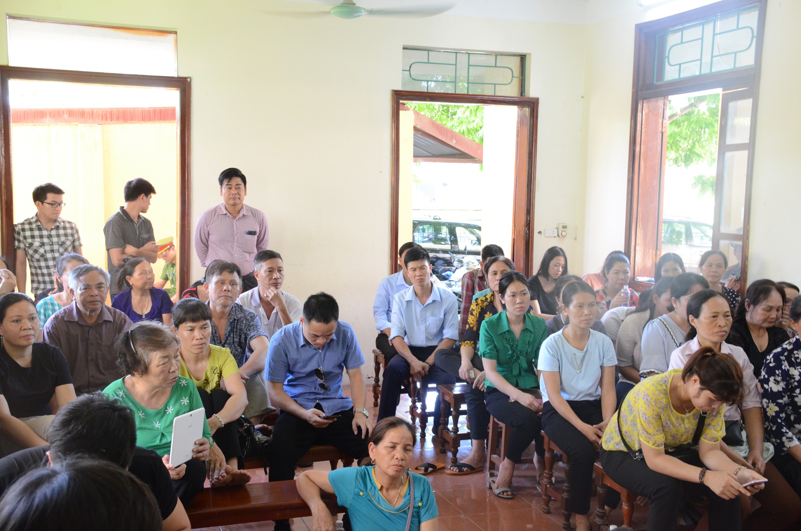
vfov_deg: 32.9
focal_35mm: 40
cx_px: 400
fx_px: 899
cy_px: 266
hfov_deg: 48.0
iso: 2000
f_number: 6.3
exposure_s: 1/30
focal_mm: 27
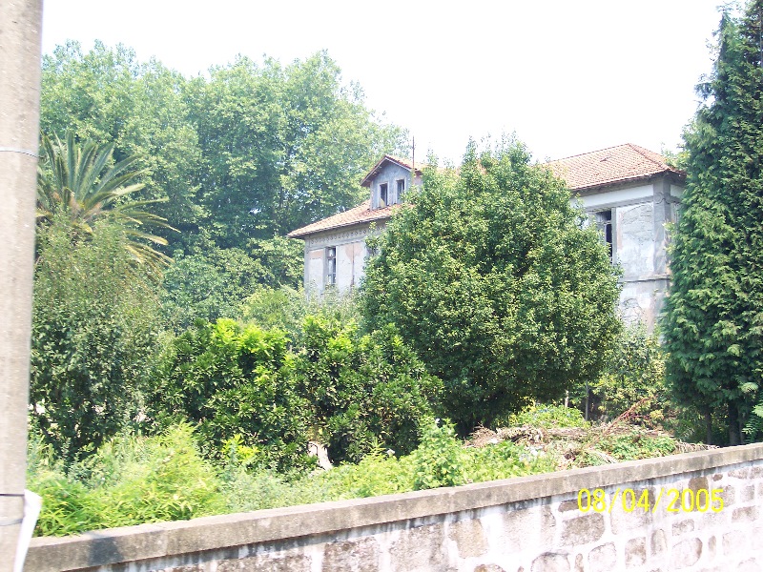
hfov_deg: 49.0
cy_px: 286
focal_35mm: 38
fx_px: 838
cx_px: 382
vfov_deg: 37.7
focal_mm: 8
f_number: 2.8
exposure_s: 1/350
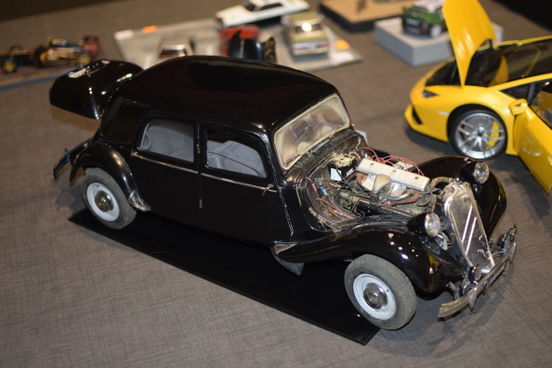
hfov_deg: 37.9
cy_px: 184
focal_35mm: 52
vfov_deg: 25.7
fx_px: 805
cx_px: 276
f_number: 1.8
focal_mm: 35
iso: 640
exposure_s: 1/60
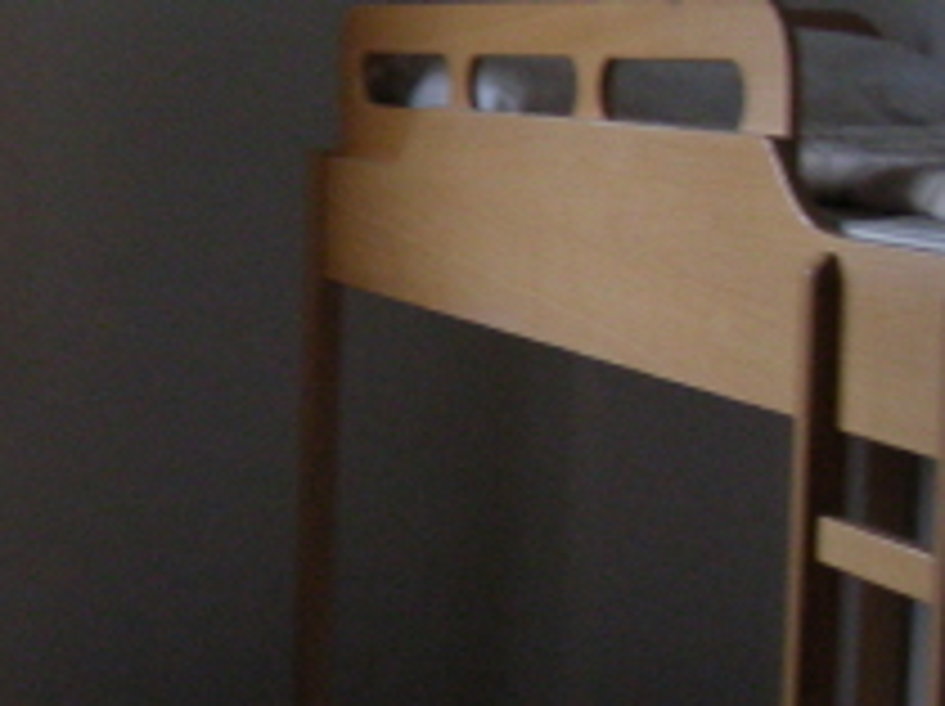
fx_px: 3163
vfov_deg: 12.7
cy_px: 324
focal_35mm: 116
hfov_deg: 16.2
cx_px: -261
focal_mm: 6.3
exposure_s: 1/7.9
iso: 209
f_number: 3.5
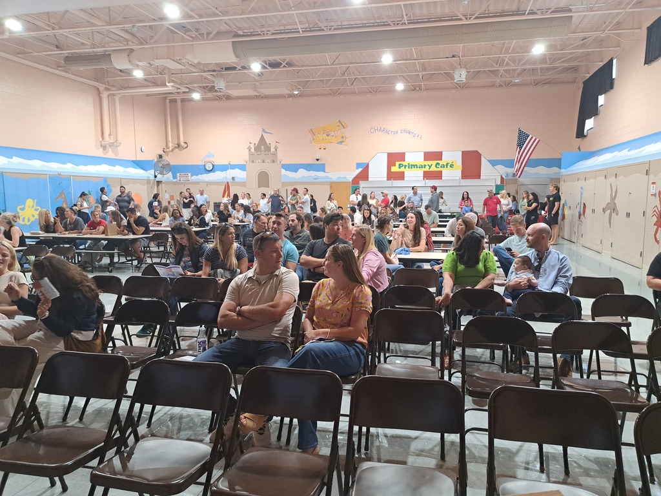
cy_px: 248
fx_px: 458
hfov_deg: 71.6
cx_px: 330
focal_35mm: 24
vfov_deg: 56.8
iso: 250
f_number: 1.8
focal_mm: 5.23
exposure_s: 1/60
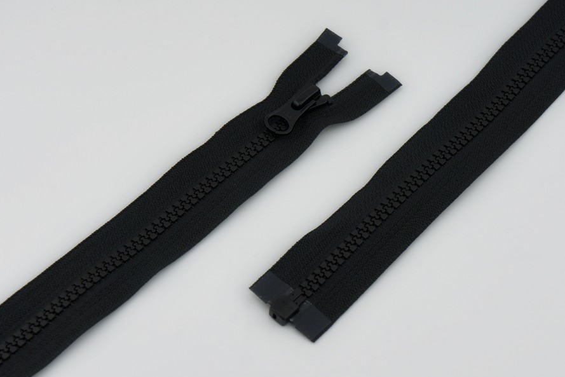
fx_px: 1264
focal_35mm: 81
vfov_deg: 17.0
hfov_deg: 25.2
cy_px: 190
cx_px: 281
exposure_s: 1/320
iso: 200
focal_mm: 53
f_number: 9
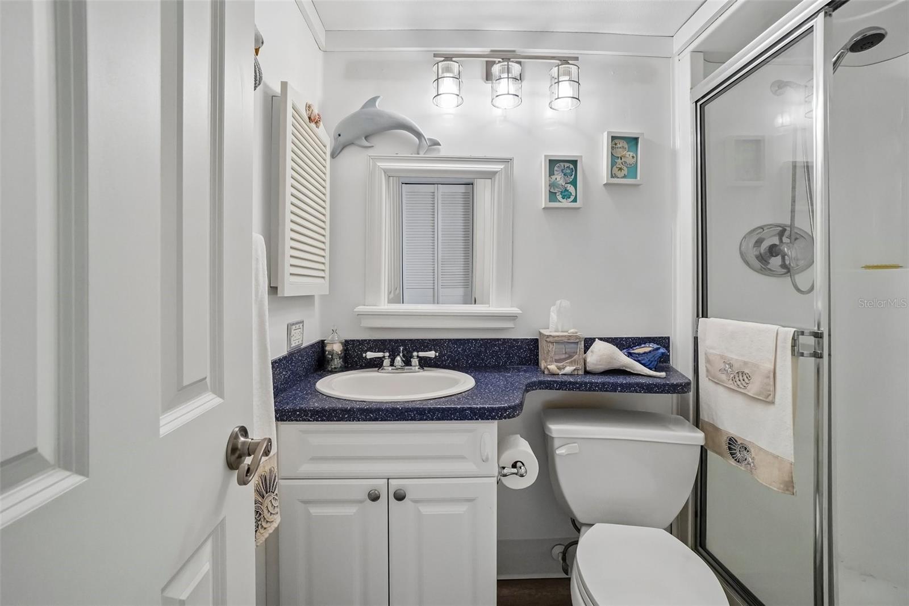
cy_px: 303
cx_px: 454
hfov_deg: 100.4
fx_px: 379
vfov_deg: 77.3
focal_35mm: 15
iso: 1000
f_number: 8
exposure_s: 1/30
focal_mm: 10
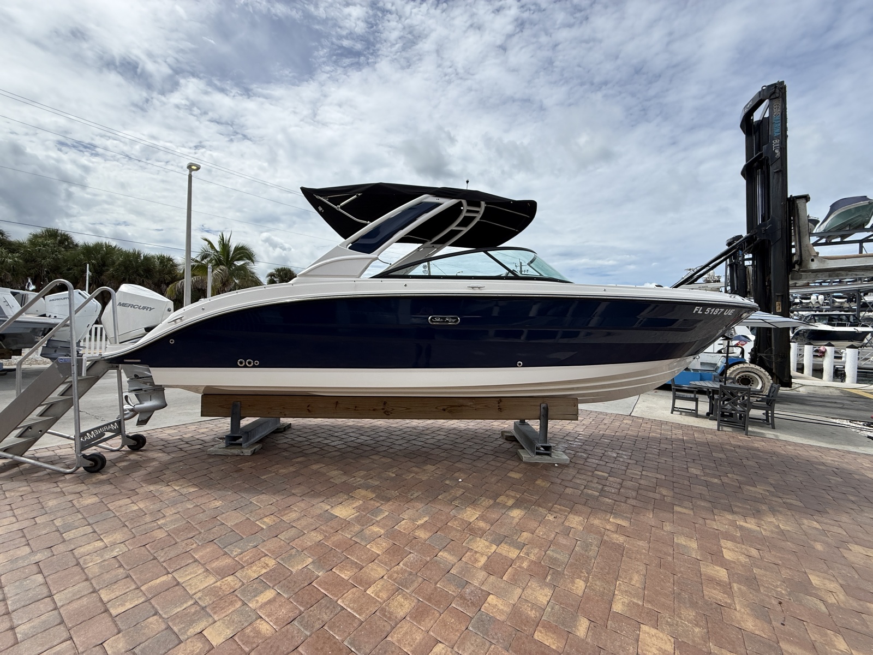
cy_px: 328
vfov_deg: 85.7
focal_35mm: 14
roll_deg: -3.2
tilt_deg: +1.7
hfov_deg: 102.1
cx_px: 436
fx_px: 353
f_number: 2.2
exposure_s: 1/2841
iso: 50
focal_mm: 2.22
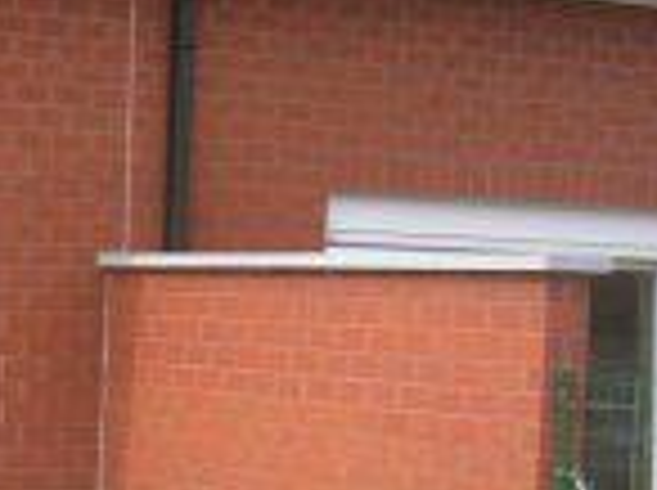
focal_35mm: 117
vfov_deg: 12.5
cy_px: 459
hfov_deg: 15.8
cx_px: -266
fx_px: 2217
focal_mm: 5.8
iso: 50
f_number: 2.8
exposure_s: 1/418
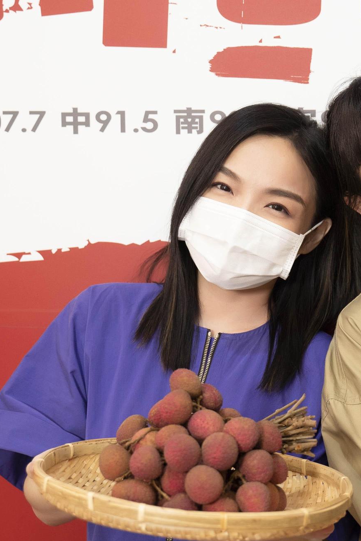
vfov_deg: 25.4
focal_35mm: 80
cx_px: 336
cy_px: 248
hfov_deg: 16.8
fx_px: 1204
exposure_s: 1/125
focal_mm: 35
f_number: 2.8
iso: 1000
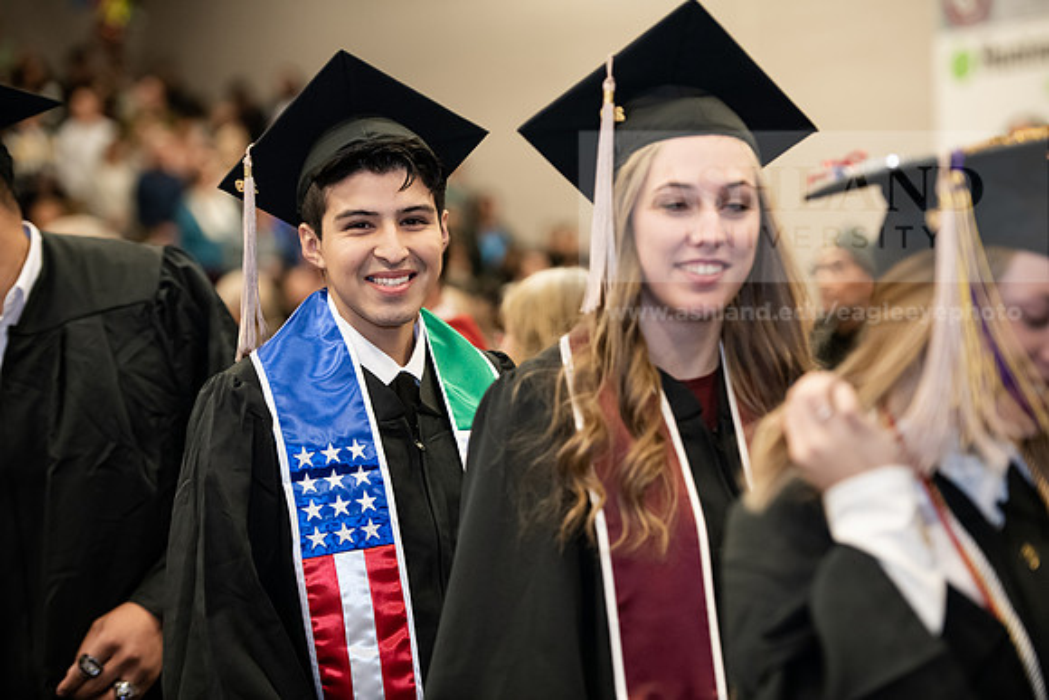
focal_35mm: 110
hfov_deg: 18.6
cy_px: 350
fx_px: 3206
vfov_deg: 12.5
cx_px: 524
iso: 2000
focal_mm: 110
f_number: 3.2
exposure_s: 1/200
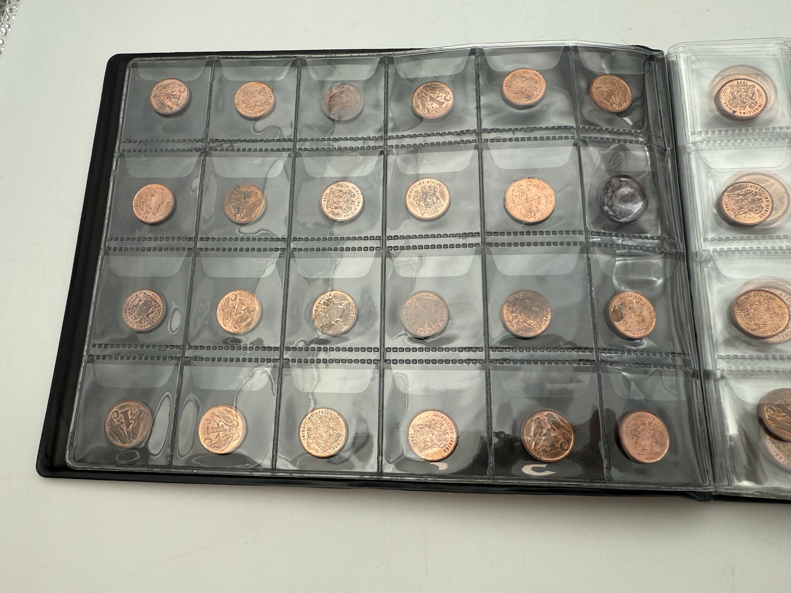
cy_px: 296
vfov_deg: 56.8
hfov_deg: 71.6
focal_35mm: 24
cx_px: 396
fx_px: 548
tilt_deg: -74.4
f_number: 2.2
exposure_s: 1/218
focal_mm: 2.22
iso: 40
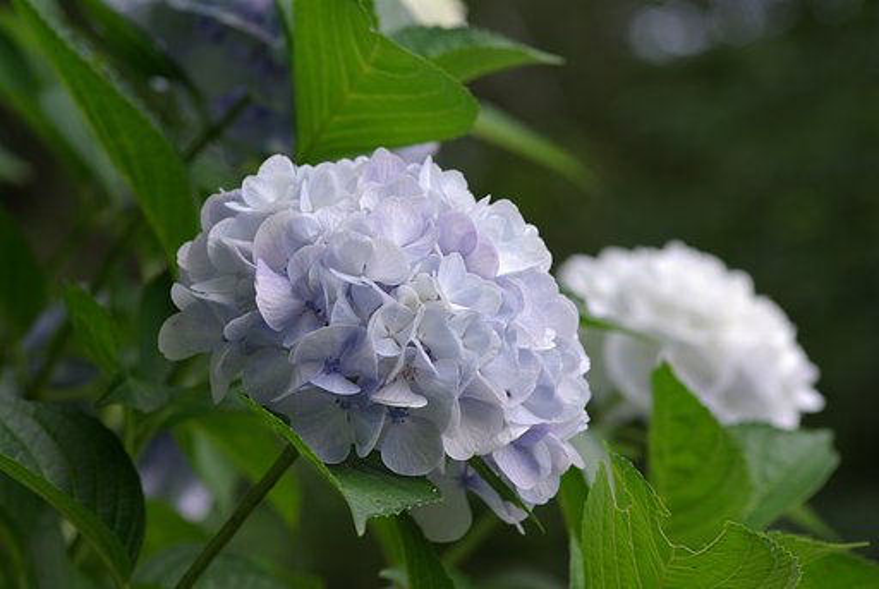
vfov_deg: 8.7
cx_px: 440
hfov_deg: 13.0
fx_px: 3851
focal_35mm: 158
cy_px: 294
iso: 100
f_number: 4.5
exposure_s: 1/160
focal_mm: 105
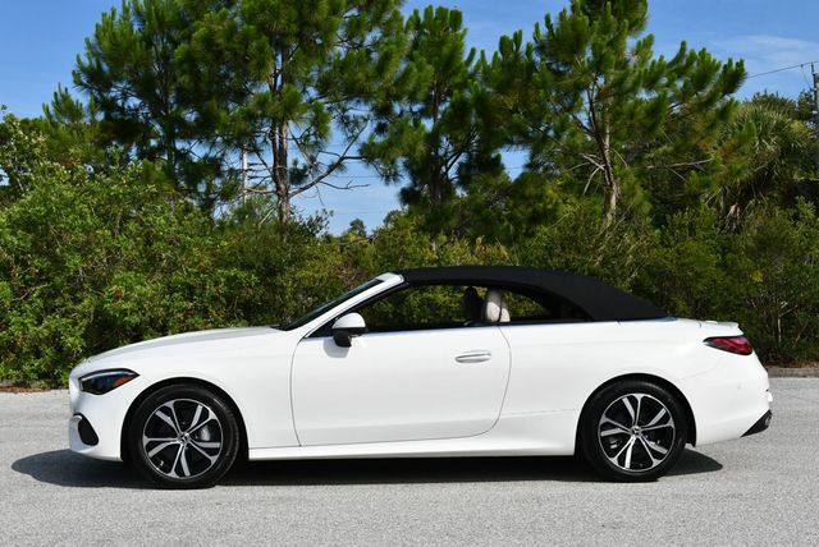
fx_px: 1184
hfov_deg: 38.2
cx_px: 410
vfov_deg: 26.0
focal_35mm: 52
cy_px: 274
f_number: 9
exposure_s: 1/320
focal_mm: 26
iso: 100
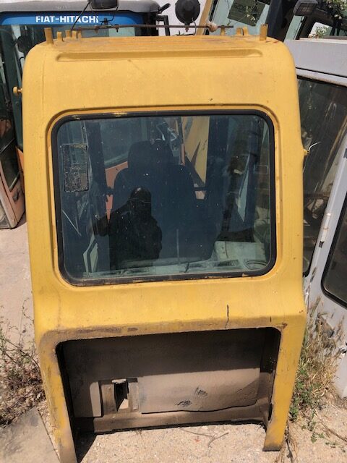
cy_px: 232
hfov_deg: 49.7
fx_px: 374
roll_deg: +0.0
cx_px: 174
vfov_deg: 63.4
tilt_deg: -18.2
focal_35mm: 28
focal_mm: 4
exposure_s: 1/2404
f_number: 1.8
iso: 20
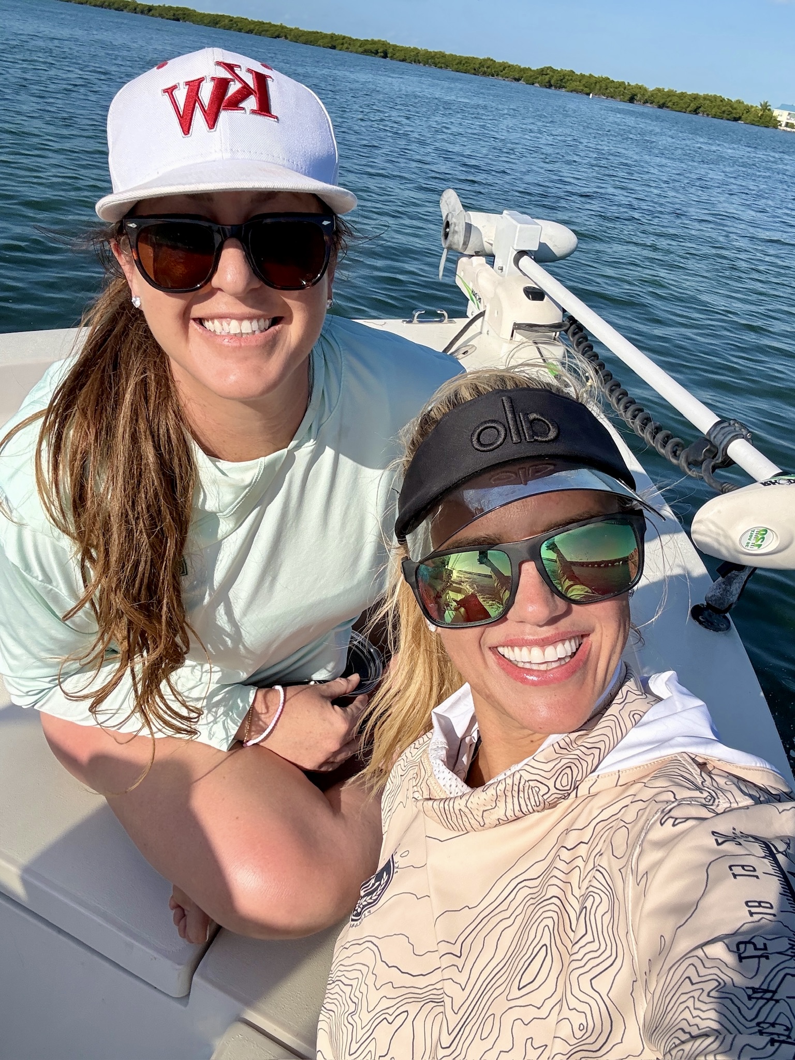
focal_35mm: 30
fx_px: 919
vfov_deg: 60.0
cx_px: 398
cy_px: 530
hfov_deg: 46.8
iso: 25
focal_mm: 2.69
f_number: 1.9
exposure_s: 1/1739
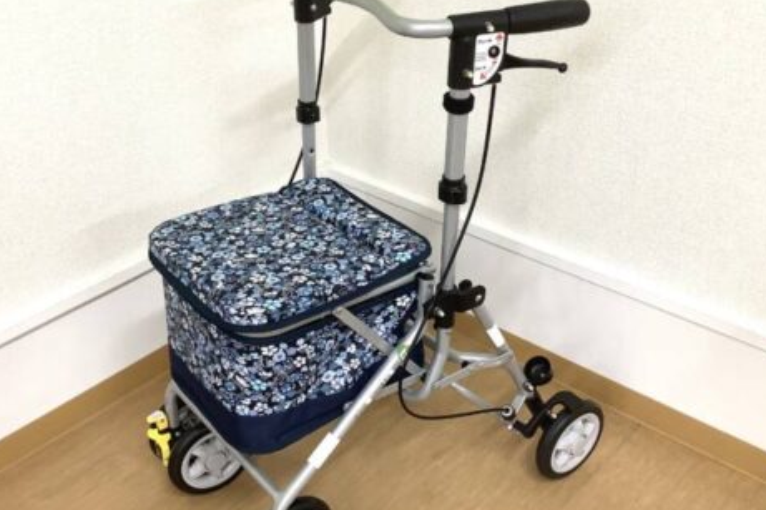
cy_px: 286
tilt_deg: -34.3
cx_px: 357
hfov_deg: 46.4
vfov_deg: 31.8
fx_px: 893
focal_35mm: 42
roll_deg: +1.2
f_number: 2.4
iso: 125
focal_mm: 3.3
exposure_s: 1/60
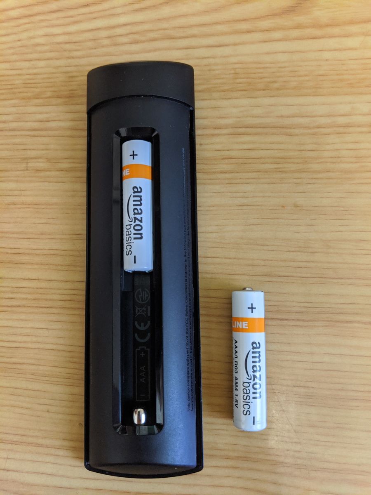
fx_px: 386
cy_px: 248
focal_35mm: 27
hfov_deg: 51.4
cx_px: 186
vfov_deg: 65.3
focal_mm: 4.44
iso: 322
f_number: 1.8
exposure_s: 1/25
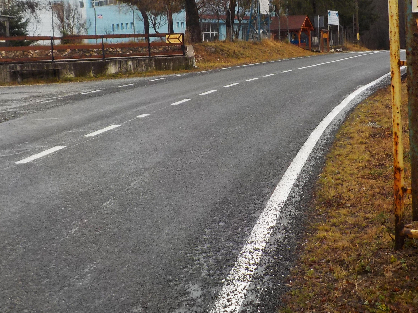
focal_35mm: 52
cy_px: 83
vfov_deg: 27.7
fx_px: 628
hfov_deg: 36.6
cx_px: 267
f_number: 3.3
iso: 125
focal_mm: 4.1
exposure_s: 1/100
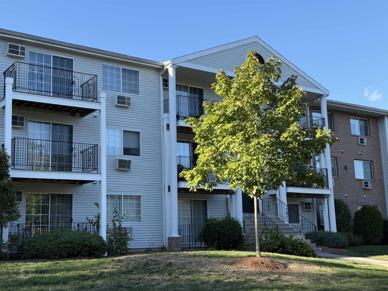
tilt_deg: +11.4
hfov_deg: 39.7
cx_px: 194
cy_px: 146
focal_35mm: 48
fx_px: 538
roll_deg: +2.1
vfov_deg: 30.3
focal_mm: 6.76
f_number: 1.78
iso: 64
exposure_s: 1/1167
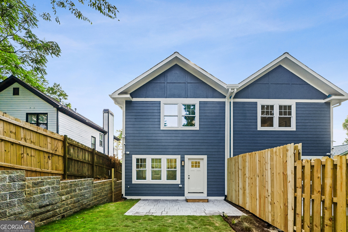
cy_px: 116
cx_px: 174
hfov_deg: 104.2
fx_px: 135
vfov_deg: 81.3
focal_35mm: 14
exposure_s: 1/500
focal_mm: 14
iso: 640
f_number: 8
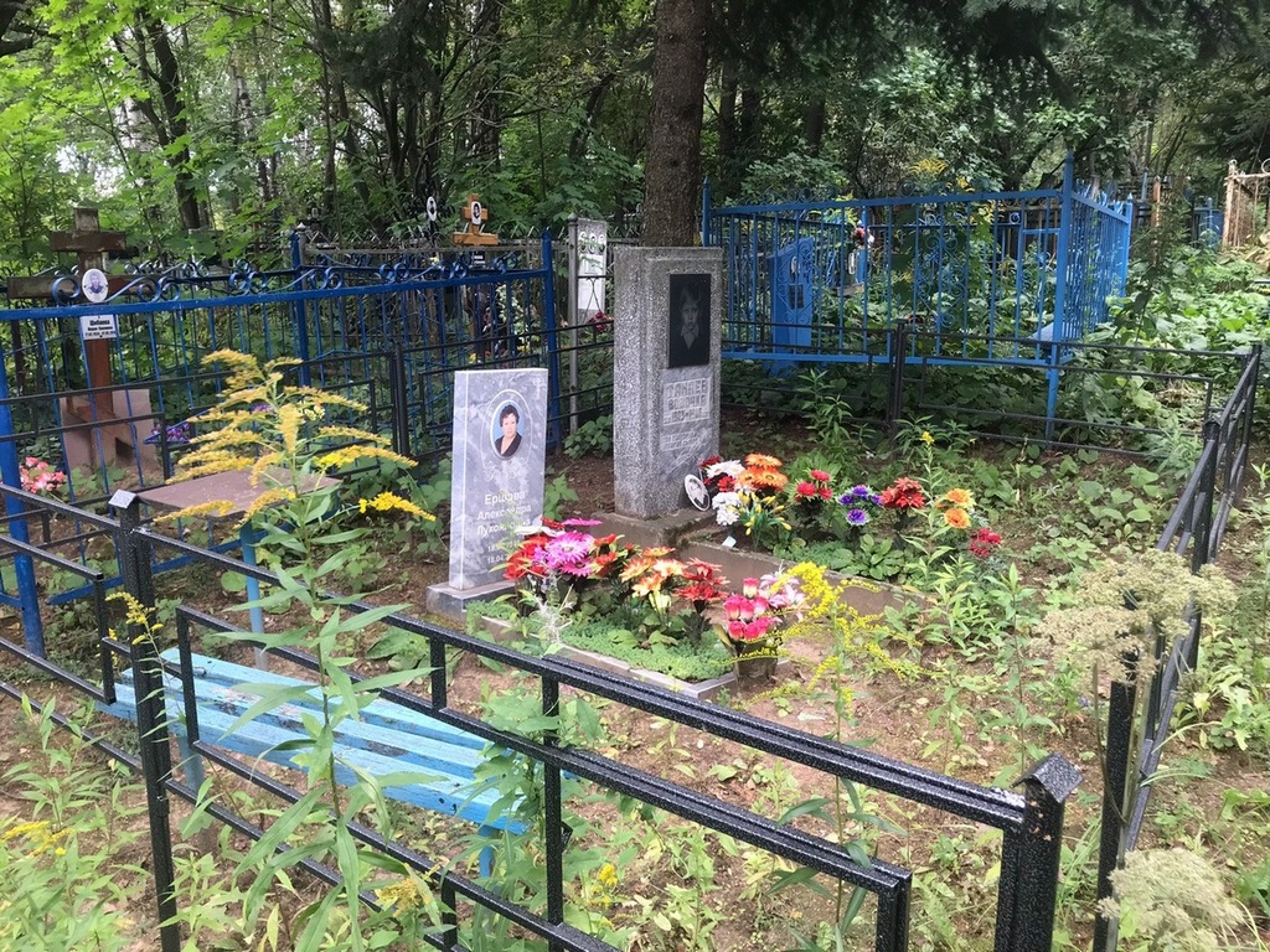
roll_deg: -2.5
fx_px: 1027
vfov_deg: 49.7
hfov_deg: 63.4
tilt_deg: -10.2
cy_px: 476
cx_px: 635
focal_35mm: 28
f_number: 1.8
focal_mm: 3.99
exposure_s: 1/100
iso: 40
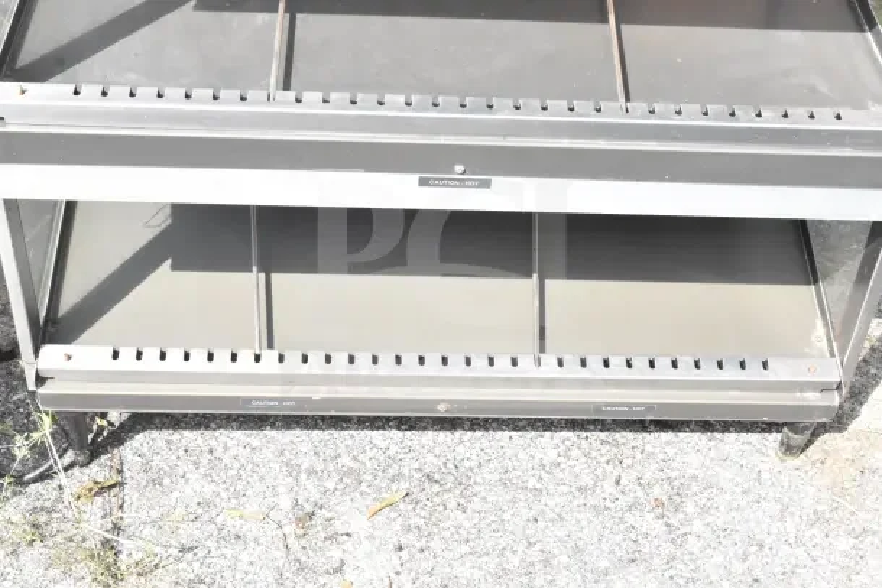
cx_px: 441
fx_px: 1397
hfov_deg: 35.0
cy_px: 294
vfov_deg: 23.8
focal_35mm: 57
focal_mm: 38
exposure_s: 1/1000
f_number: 16
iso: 6400
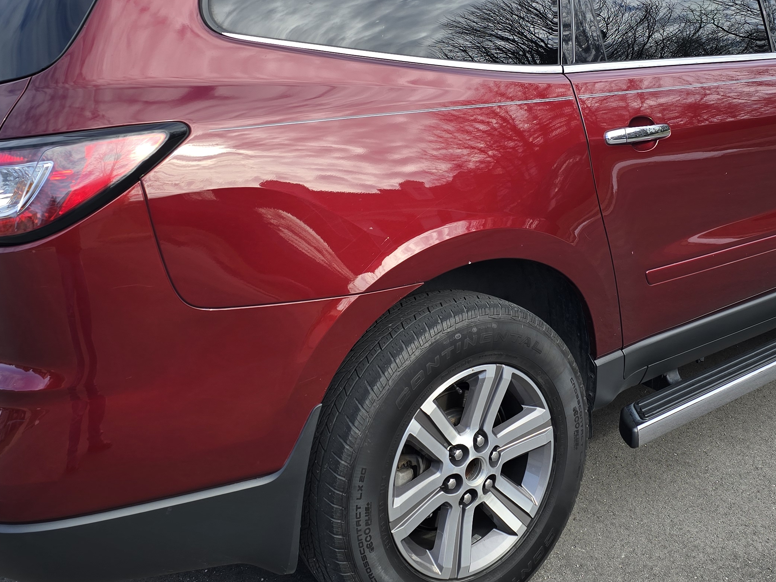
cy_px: 180
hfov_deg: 42.6
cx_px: 488
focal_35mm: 44
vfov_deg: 32.5
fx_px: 986
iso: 12
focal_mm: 6.3
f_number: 1.7
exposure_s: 1/358
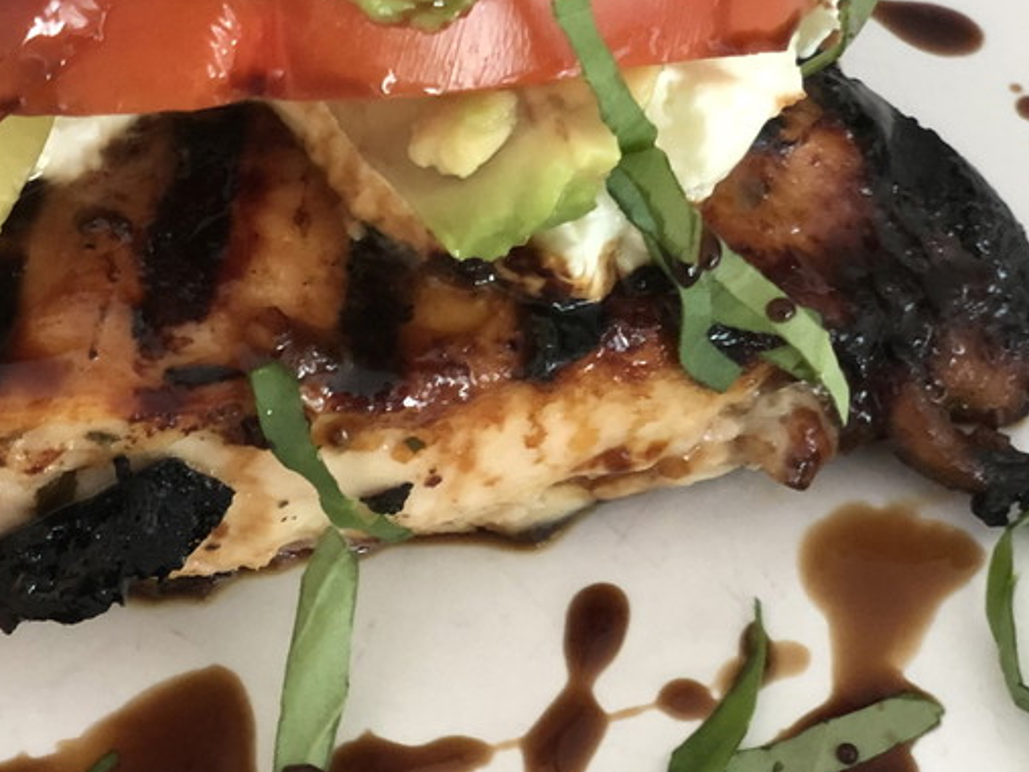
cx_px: -37
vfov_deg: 12.0
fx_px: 3655
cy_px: 416
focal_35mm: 123
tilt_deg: -56.5
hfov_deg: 15.7
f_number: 2.4
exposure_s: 1/30
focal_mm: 6
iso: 125
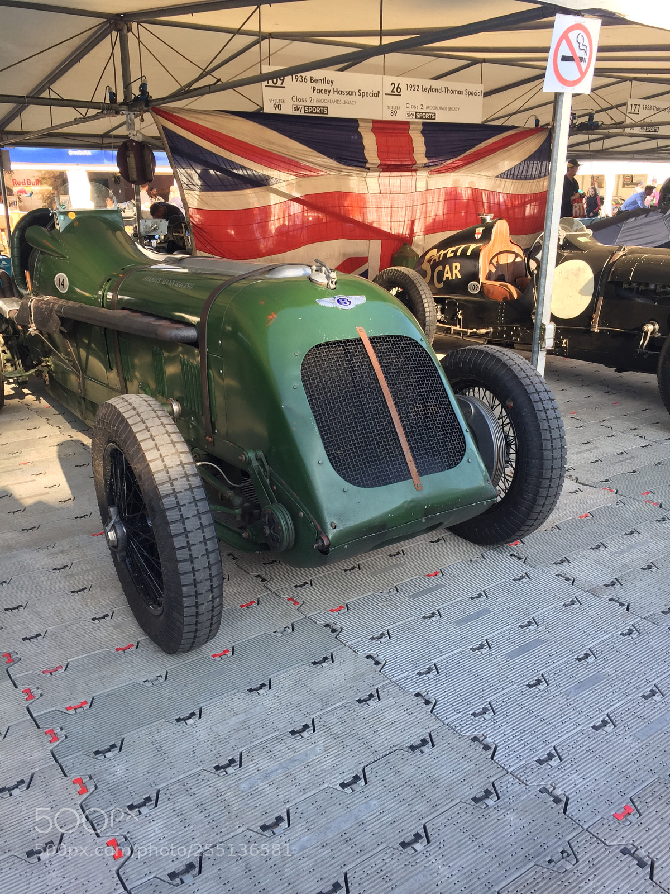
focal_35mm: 29
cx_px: 335
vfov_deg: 61.7
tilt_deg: -20.5
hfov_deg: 48.2
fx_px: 748
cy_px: 447
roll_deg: +2.6
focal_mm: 4.15
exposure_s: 1/148
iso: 32
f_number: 2.2
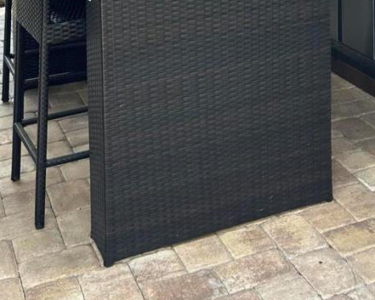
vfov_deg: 19.4
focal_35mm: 69
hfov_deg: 27.0
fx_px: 766
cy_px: -150
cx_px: 295
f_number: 1.5
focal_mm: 5.7
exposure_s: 1/121
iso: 40
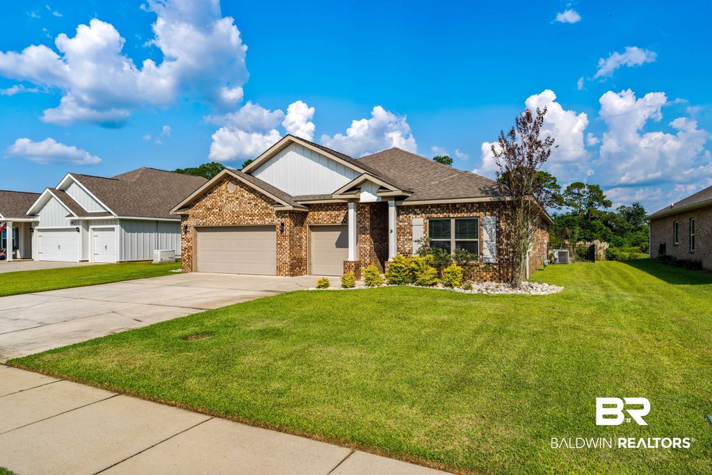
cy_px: 238
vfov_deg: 59.5
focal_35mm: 21
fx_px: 415
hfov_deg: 81.2
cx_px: 356
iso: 100
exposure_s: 1/60
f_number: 8
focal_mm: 21
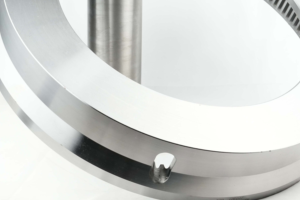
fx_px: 633
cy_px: 51
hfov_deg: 26.6
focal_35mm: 76
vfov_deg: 17.9
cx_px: 181
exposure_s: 1/640
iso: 2000
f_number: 9
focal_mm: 39
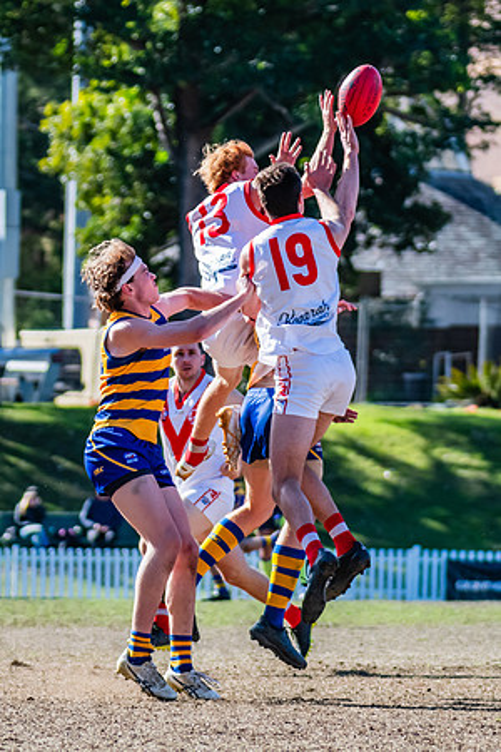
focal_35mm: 415
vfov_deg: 5.0
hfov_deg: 3.3
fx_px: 8663
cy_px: 372
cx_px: 232
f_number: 5.6
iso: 1000
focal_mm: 240
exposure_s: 1/2000
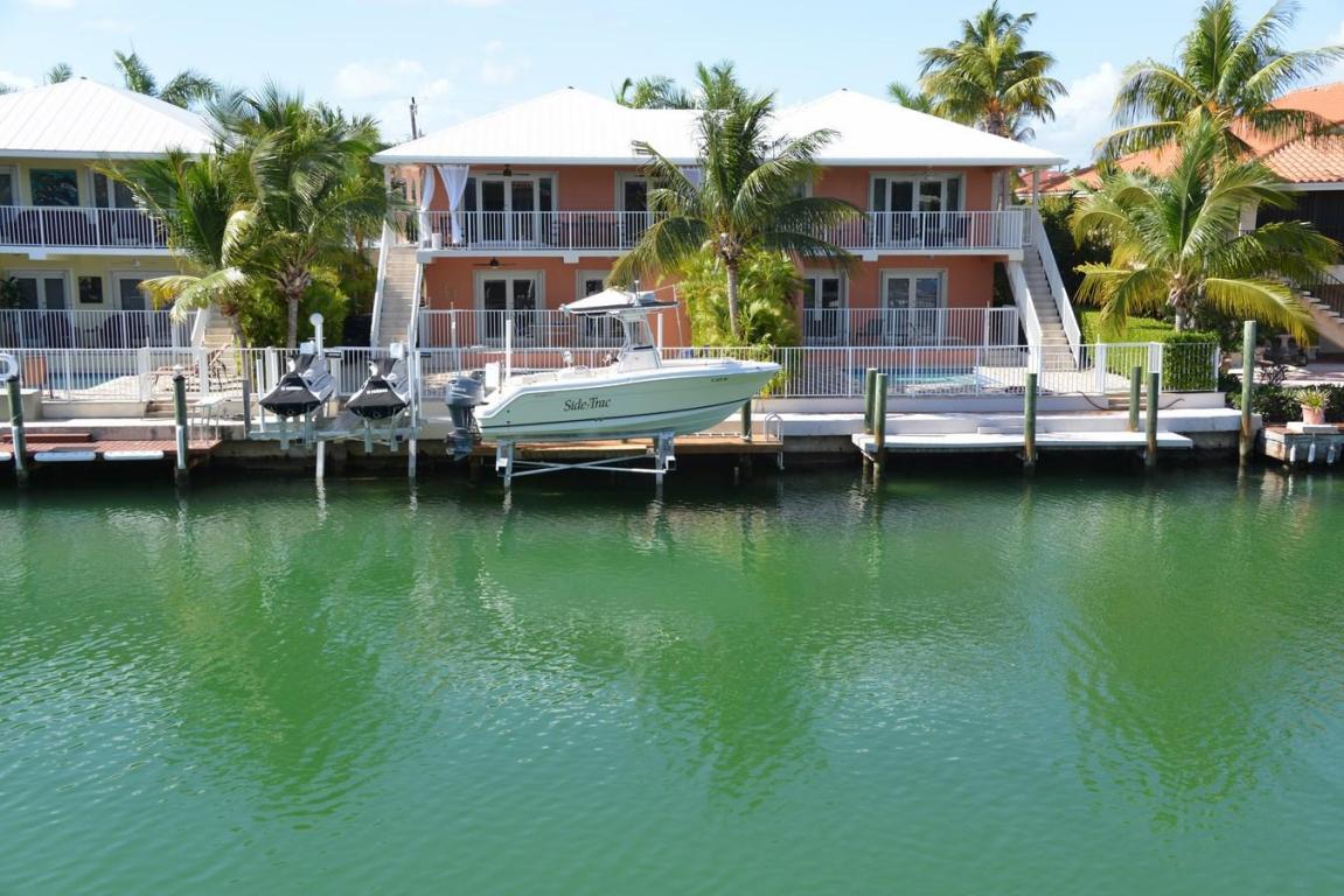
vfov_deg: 31.9
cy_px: 448
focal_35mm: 42
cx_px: 672
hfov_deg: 46.4
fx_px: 1568
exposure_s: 1/200
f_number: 7.1
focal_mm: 42
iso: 200
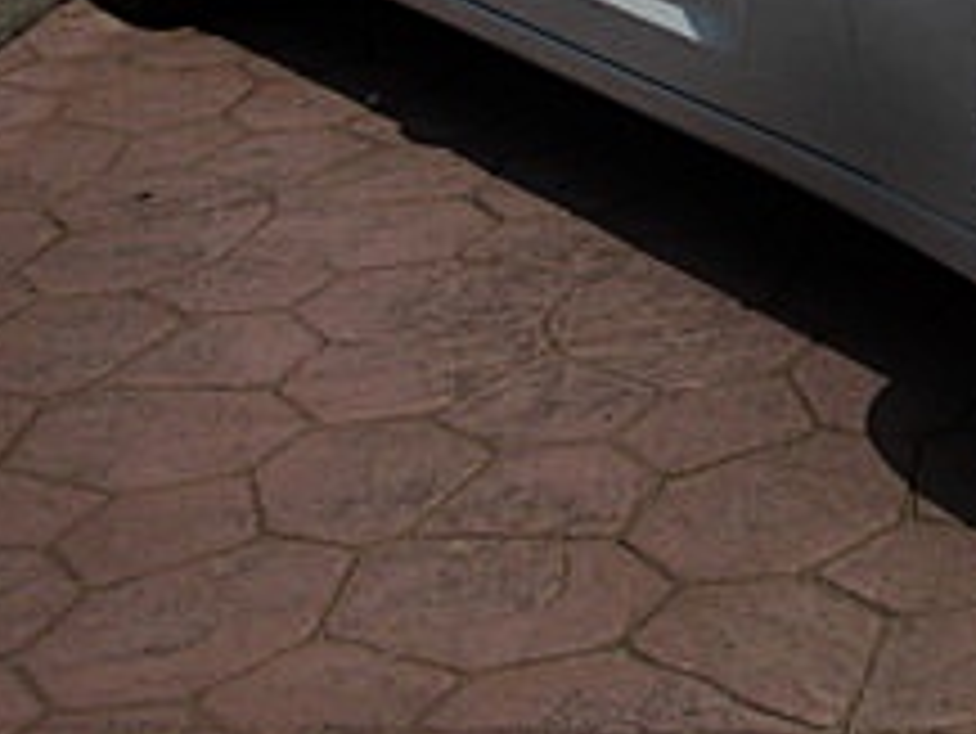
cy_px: -72
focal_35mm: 106
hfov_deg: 17.4
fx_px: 2990
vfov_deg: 13.7
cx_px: 1259
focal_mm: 6.3
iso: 50
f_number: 7.9
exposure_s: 1/250
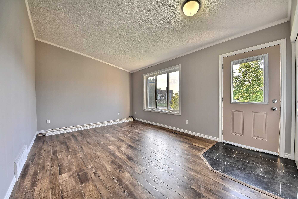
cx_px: 149
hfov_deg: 112.6
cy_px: 100
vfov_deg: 90.0
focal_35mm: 12
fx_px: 99
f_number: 9
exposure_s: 1/2
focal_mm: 8
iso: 400
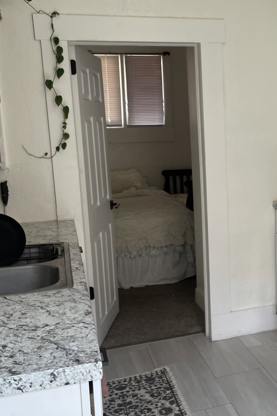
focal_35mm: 47
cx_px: 263
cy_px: 213
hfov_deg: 27.3
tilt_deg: -8.0
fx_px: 542
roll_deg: +1.1
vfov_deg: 41.9
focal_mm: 4.2
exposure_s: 1/120
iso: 64
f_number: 1.6
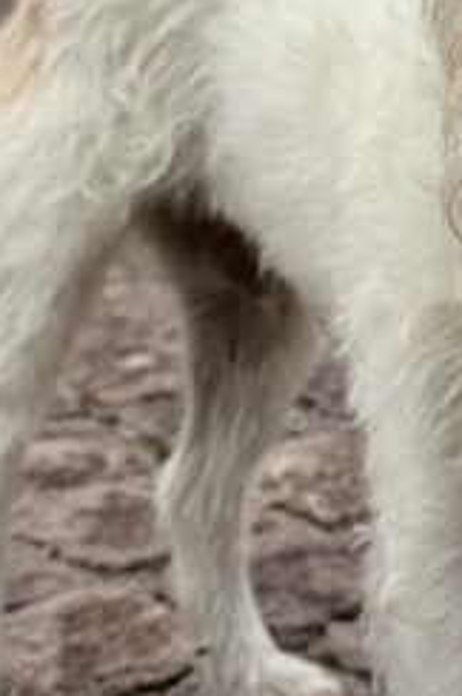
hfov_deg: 11.0
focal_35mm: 123
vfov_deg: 16.3
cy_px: -3
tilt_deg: -2.9
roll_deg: -0.6
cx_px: 496
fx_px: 2374
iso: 80
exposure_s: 1/2053
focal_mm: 6.76
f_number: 1.78
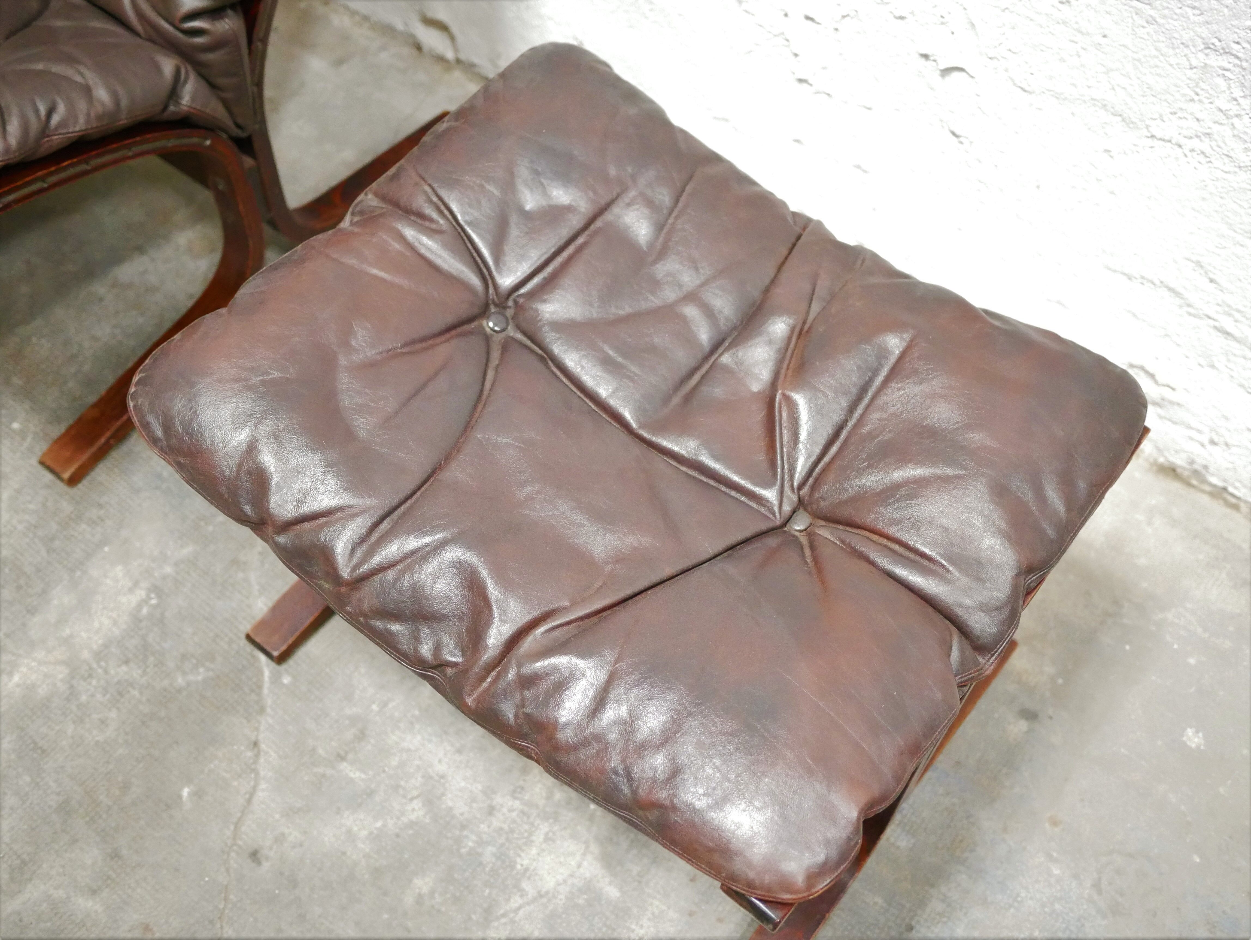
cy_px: 470
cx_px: 626
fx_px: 1446
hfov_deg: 46.8
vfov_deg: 36.0
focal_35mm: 40
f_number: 1.7
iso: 3200
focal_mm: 20
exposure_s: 1/30
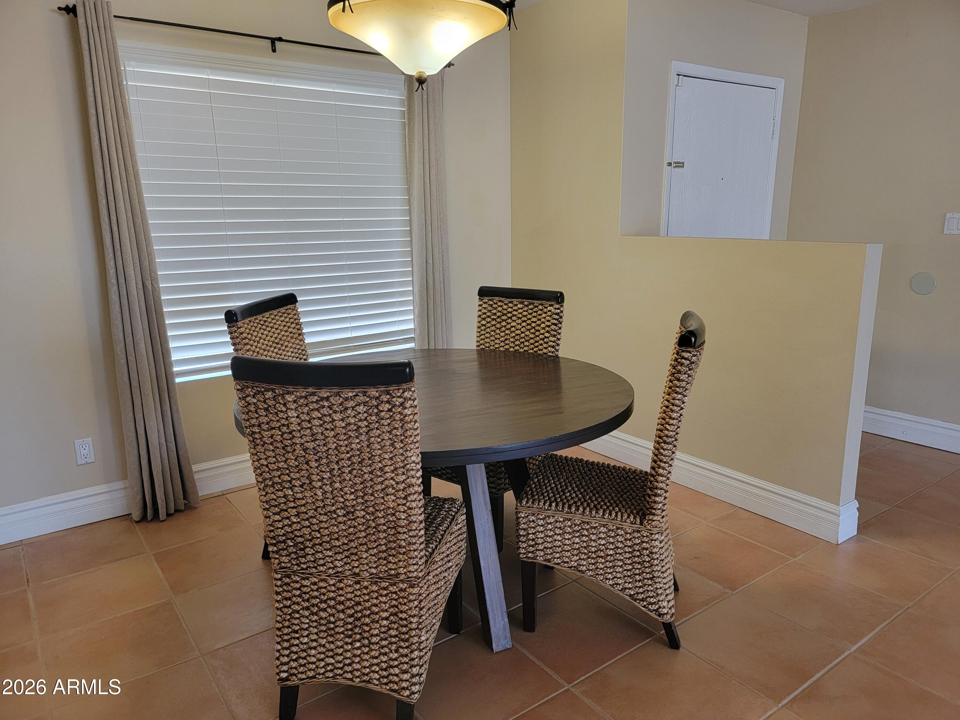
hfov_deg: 71.6
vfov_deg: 56.8
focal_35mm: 24
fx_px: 666
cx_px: 480
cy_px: 360
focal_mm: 6.7
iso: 250
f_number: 1.8
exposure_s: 1/120
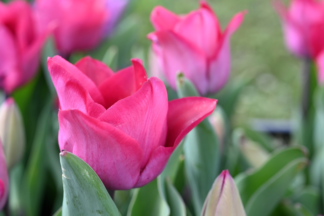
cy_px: 108
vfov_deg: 27.0
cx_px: 162
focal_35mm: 50
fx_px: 450
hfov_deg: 39.6
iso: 640
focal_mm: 50
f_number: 6.3
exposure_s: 1/640
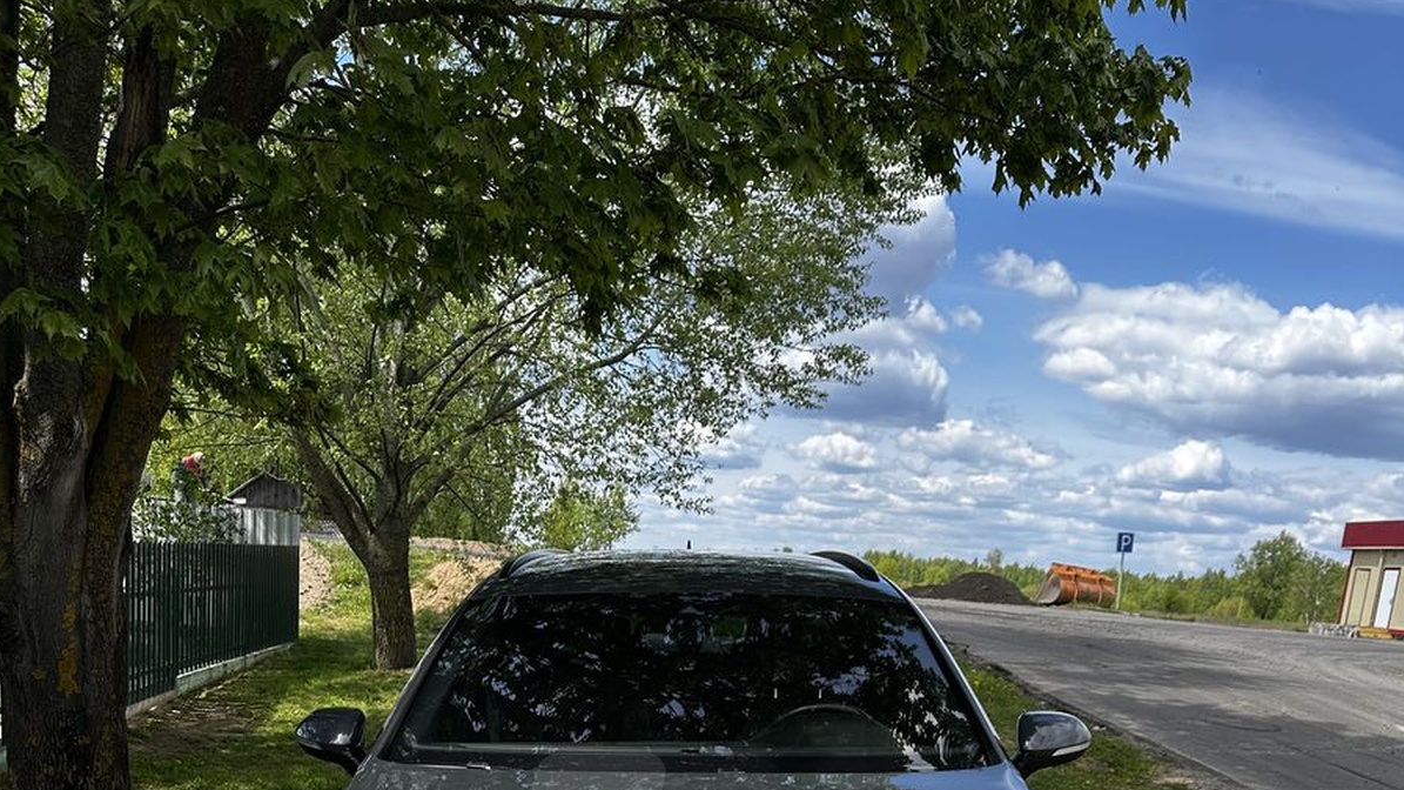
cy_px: 883
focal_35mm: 35
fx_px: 1303
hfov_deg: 56.6
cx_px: 700
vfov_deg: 30.0
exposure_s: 1/2155
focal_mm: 6.86
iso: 80
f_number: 1.78
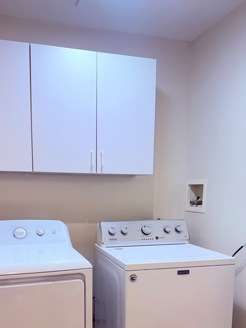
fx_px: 331
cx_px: 103
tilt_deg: -6.6
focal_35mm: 35
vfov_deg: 51.1
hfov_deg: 40.6
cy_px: 233
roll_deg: -1.1
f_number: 1.78
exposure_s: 1/120
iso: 200
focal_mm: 6.76
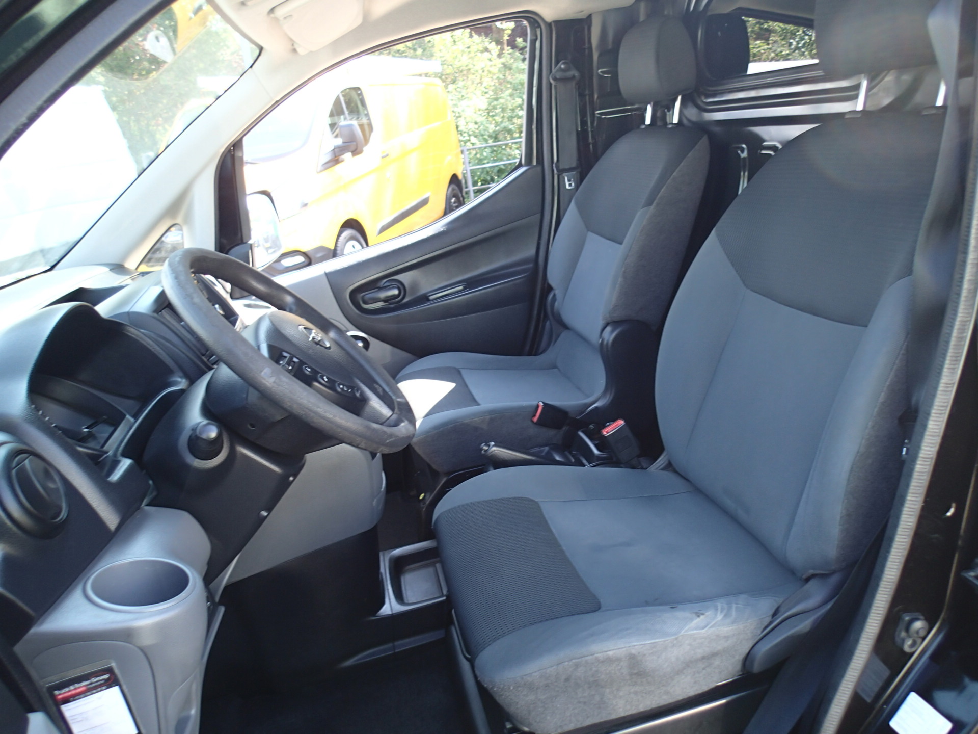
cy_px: 367
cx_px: 489
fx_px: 706
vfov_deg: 54.9
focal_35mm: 25
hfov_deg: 69.4
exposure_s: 1/100
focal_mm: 4.5
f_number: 2
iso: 100
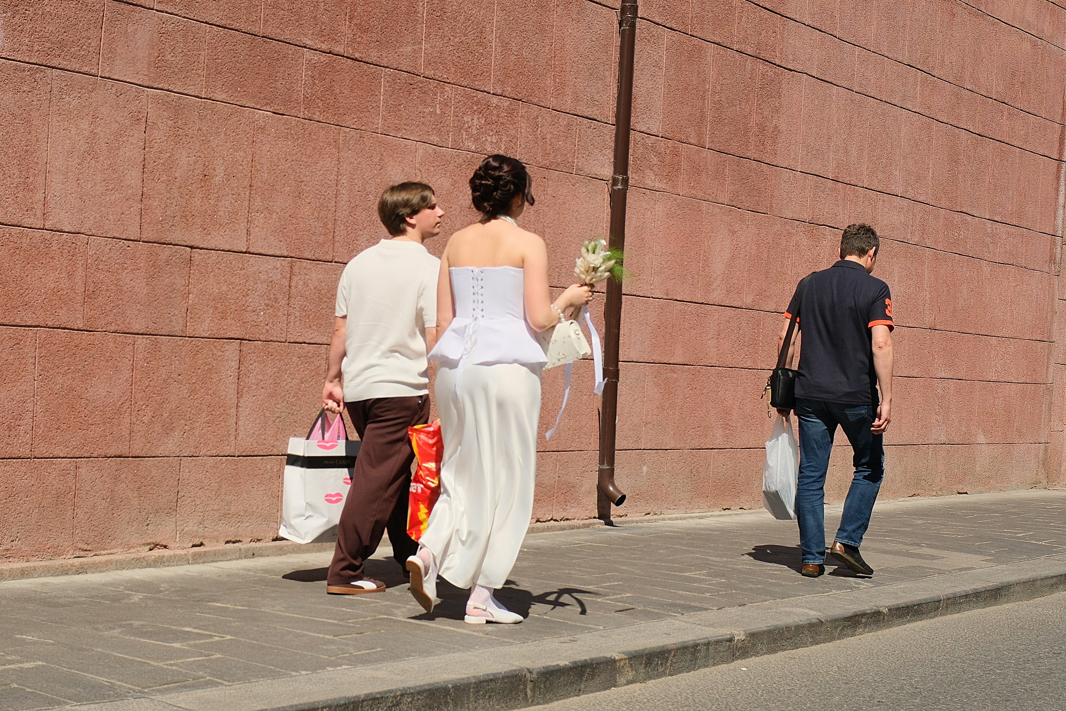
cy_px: 356
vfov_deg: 32.6
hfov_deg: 47.4
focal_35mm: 41
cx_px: 533
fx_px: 1214
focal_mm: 27
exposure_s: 1/1500
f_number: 8
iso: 640
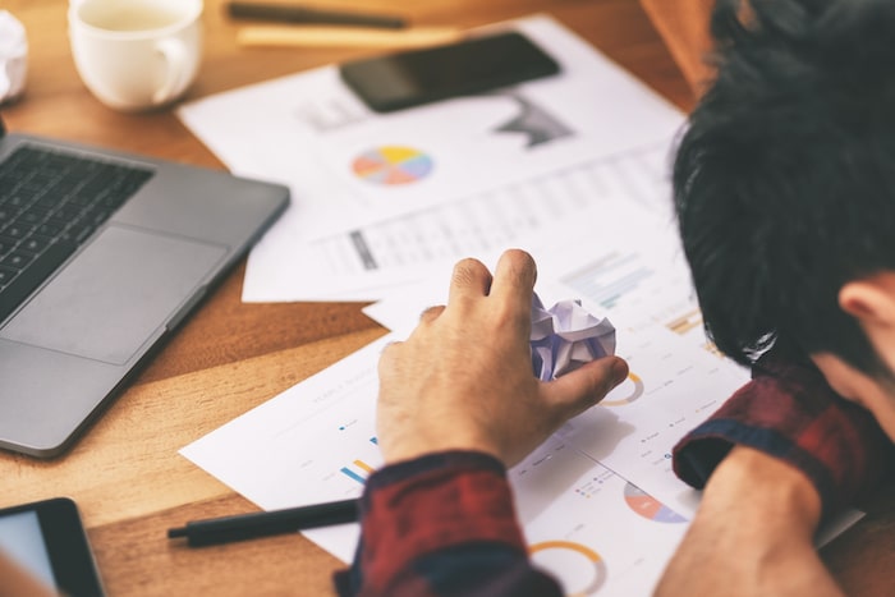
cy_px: 298
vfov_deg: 16.3
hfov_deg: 24.2
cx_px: 448
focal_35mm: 84
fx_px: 2089
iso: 200
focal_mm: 56
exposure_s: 1/420
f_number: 1.4
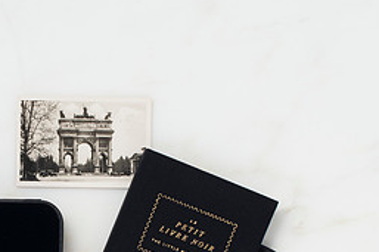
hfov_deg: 17.9
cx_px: 53
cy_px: 241
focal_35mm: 113
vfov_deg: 12.0
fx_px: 1189
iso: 250
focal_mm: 50
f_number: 10
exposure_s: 1/80
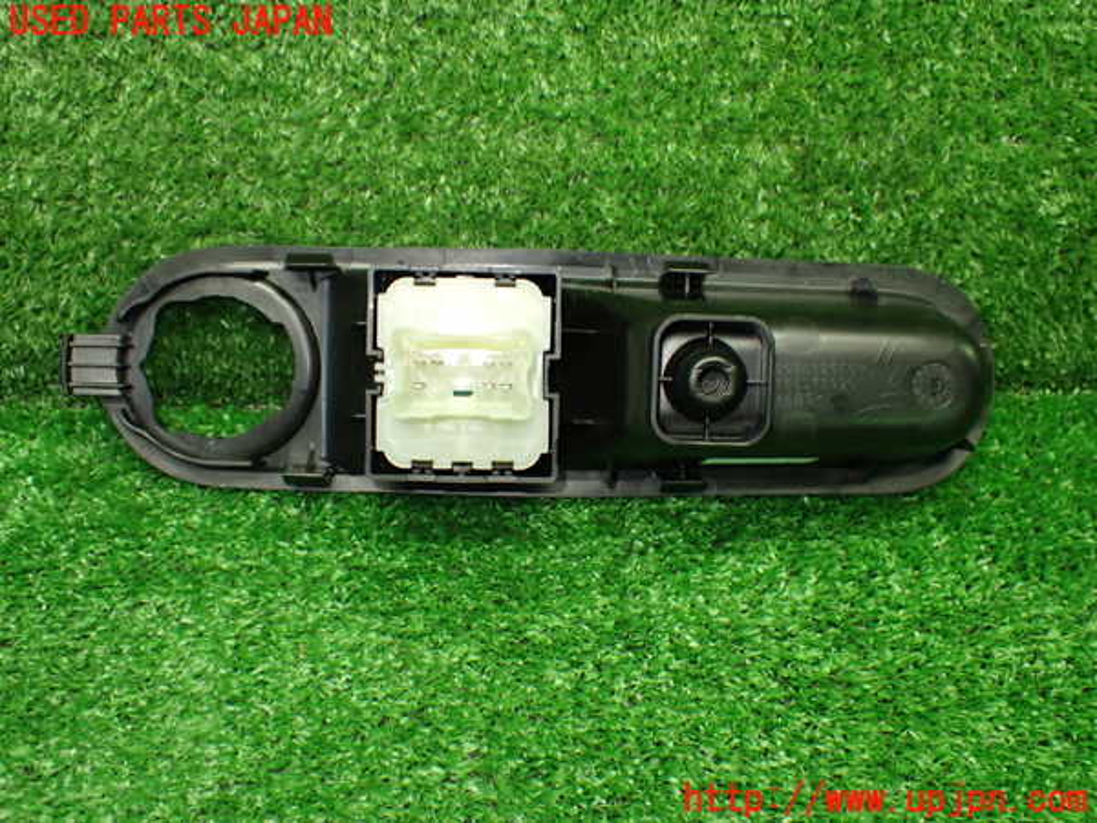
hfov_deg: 49.0
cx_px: 548
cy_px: 412
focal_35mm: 38
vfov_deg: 37.7
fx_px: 1204
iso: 800
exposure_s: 1/100
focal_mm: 6.83
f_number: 2.7
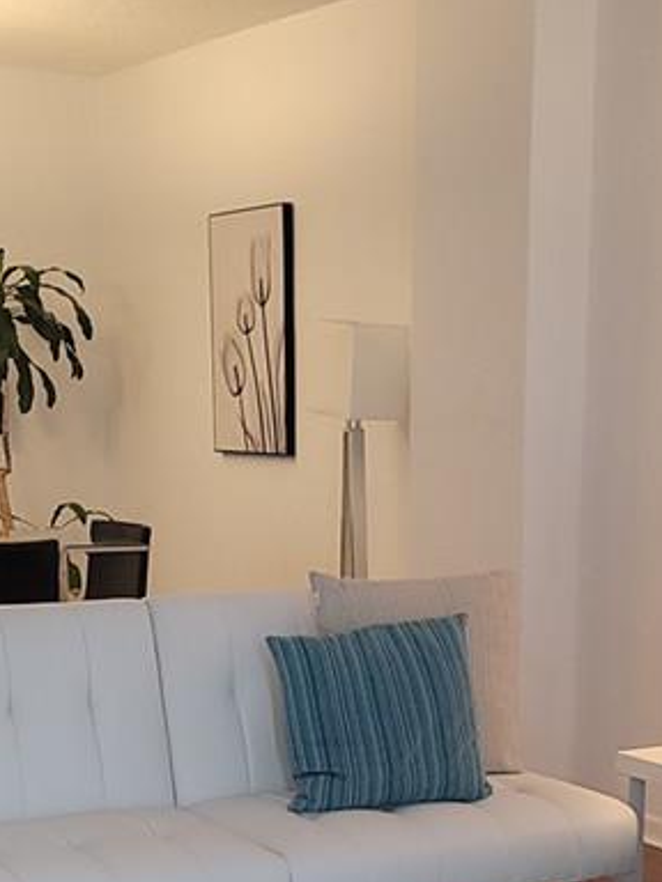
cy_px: 707
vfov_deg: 25.5
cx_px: 476
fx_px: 1912
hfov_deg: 19.5
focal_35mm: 75
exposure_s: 1/24
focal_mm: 6.7
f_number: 1.8
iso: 125
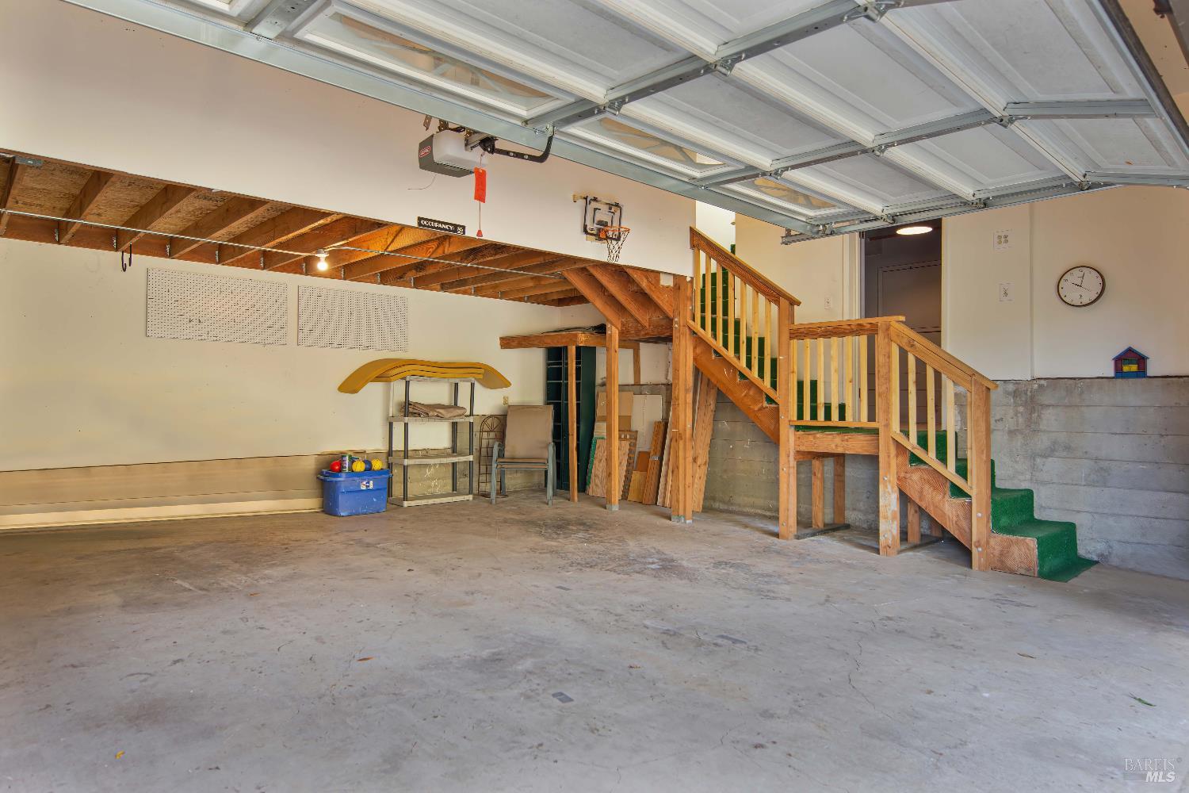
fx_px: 694
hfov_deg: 81.2
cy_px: 396
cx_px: 594
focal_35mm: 21
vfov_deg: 59.5
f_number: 3.2
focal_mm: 14
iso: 100
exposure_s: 1/40
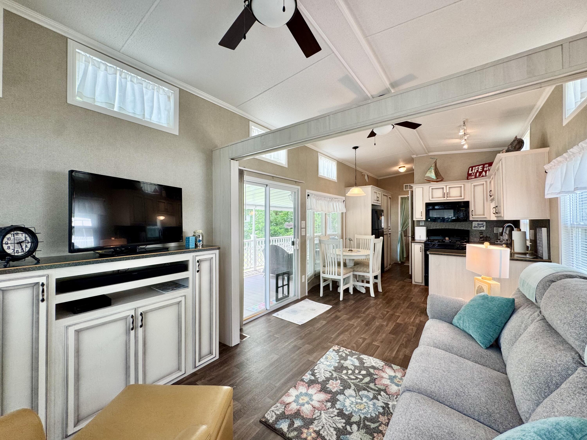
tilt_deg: -0.1
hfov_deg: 102.1
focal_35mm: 14
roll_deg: +0.2
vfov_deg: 85.7
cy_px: 220
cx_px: 294
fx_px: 237
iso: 125
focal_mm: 2.22
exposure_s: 1/120
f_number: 2.2
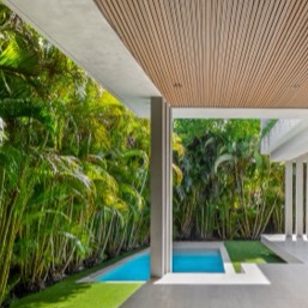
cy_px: 198
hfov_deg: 41.3
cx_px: 230
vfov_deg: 42.0
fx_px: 396
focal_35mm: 39
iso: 400
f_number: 11
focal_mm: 14.9
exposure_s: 1/30
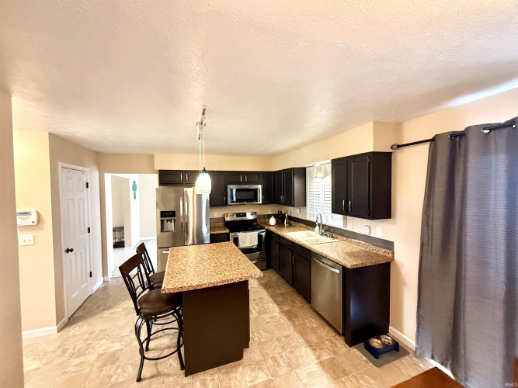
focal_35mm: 14
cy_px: 194
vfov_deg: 85.7
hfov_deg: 102.1
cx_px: 259
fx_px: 209
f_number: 2.2
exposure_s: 1/60
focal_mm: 2.22
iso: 640
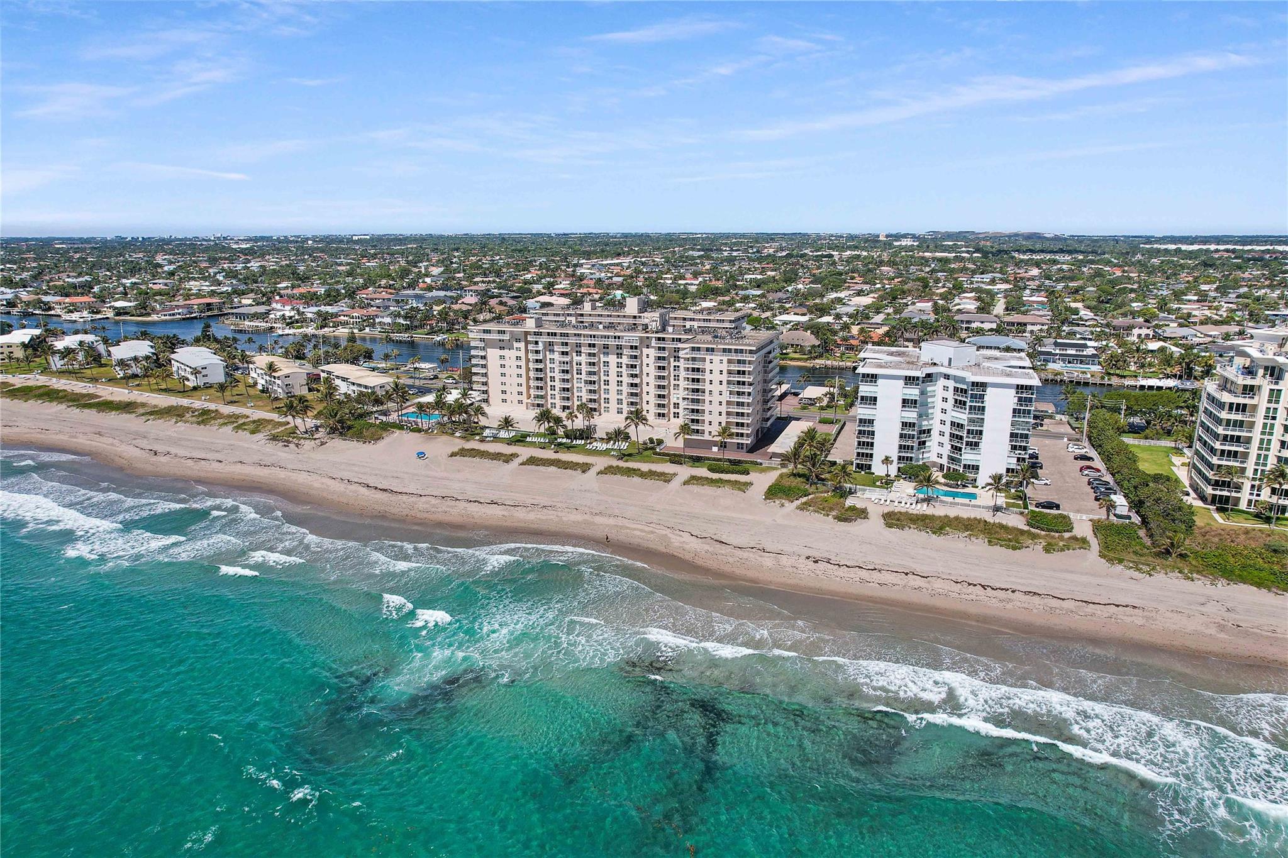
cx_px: 644
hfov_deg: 78.6
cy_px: 429
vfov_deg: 57.2
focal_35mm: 22
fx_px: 787
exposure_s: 1/800
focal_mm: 8.38
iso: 100
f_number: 2.8
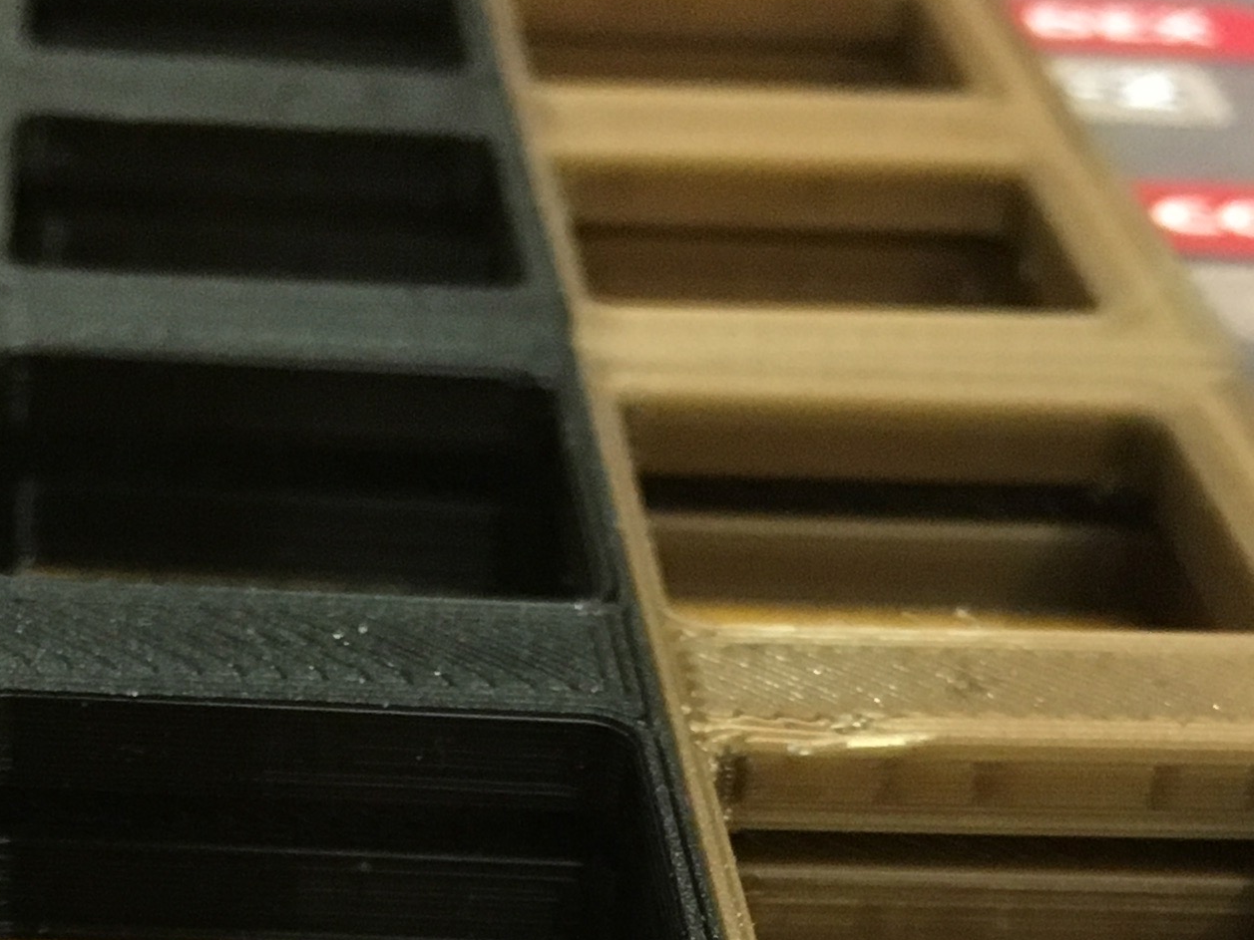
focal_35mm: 93
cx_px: 264
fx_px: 3369
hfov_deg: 20.9
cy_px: 1484
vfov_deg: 14.6
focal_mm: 4.15
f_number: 2.2
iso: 125
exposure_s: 1/30
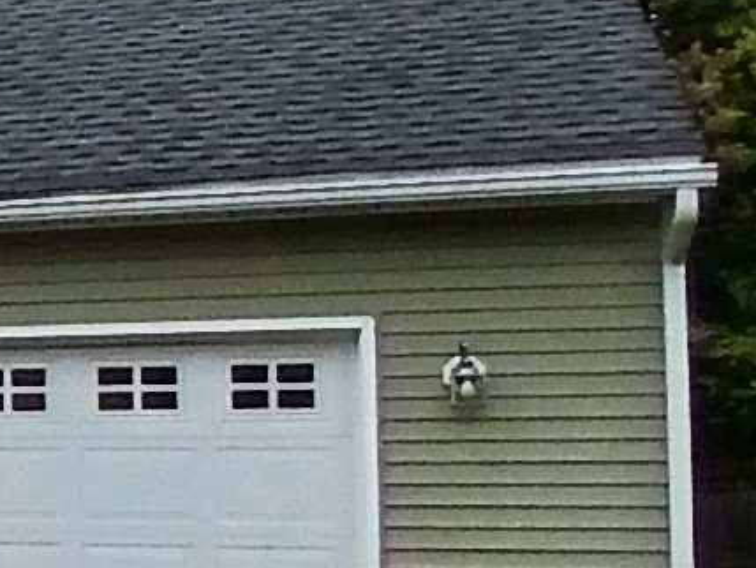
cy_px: 383
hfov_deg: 13.0
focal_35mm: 102
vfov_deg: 14.5
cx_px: -1198
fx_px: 2228
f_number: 2.2
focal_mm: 1.4
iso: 50
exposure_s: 1/1248
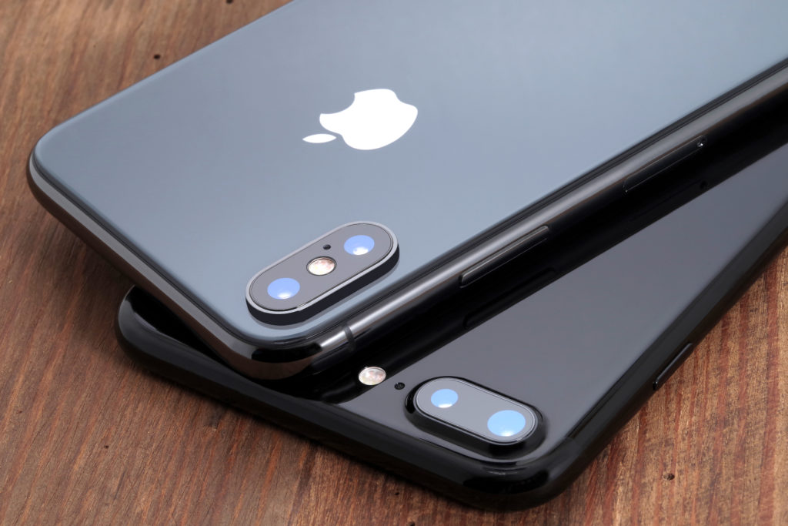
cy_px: 263
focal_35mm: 100
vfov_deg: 13.7
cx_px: 394
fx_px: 2189
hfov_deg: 20.4
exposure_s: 1/60
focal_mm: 100
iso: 250
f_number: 22
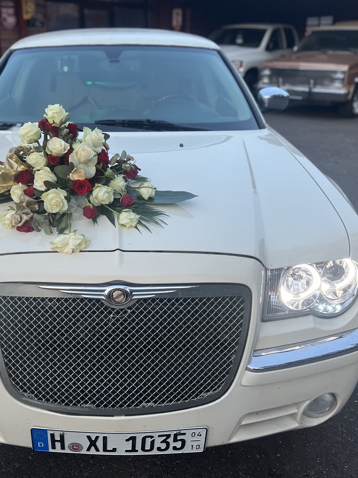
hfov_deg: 40.1
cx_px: 116
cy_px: 238
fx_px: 483
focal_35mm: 35
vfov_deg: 52.6
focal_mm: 5.7
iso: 125
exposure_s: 1/90
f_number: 1.5
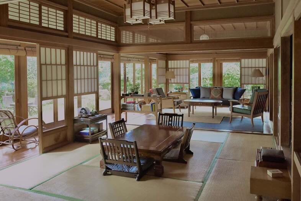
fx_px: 201
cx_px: 150
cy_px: 100
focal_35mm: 24
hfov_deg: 73.7
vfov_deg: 53.1
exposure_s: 1/100
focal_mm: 24
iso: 3200
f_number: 4
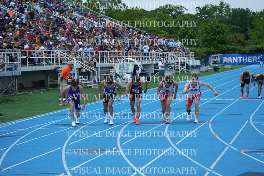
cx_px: 132
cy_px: 88
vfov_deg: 11.9
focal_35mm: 115
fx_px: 843
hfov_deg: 17.8
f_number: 5.6
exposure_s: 1/2000
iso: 400
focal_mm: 115
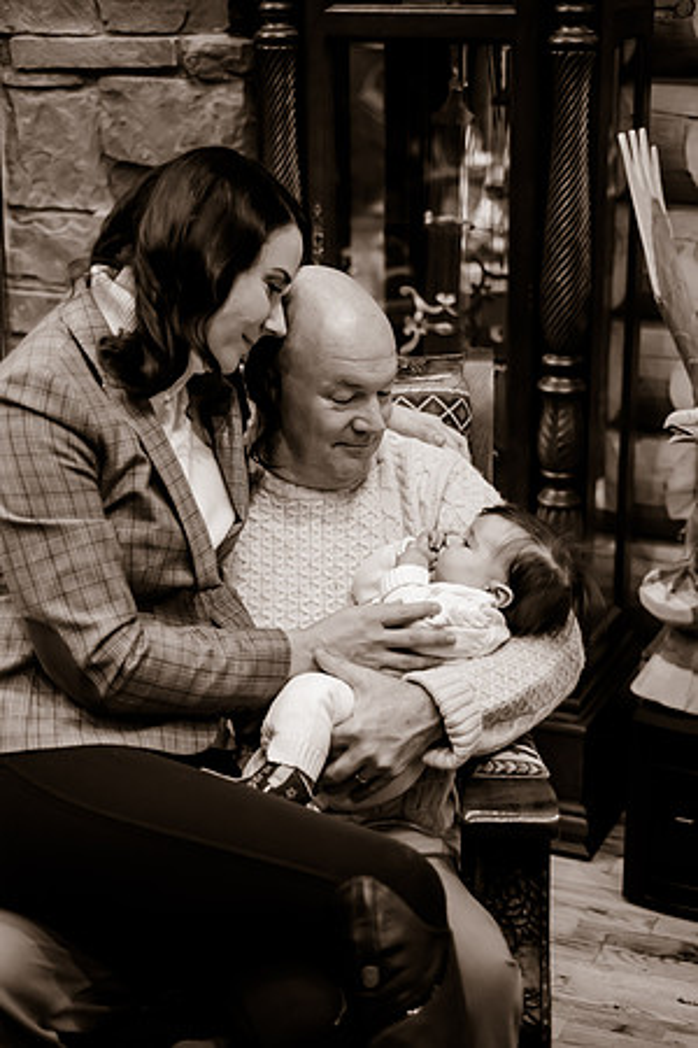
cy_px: 524
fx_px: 1745
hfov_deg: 22.6
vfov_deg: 33.4
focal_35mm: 60
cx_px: 349
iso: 2500
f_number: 2.8
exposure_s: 1/160
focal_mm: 60
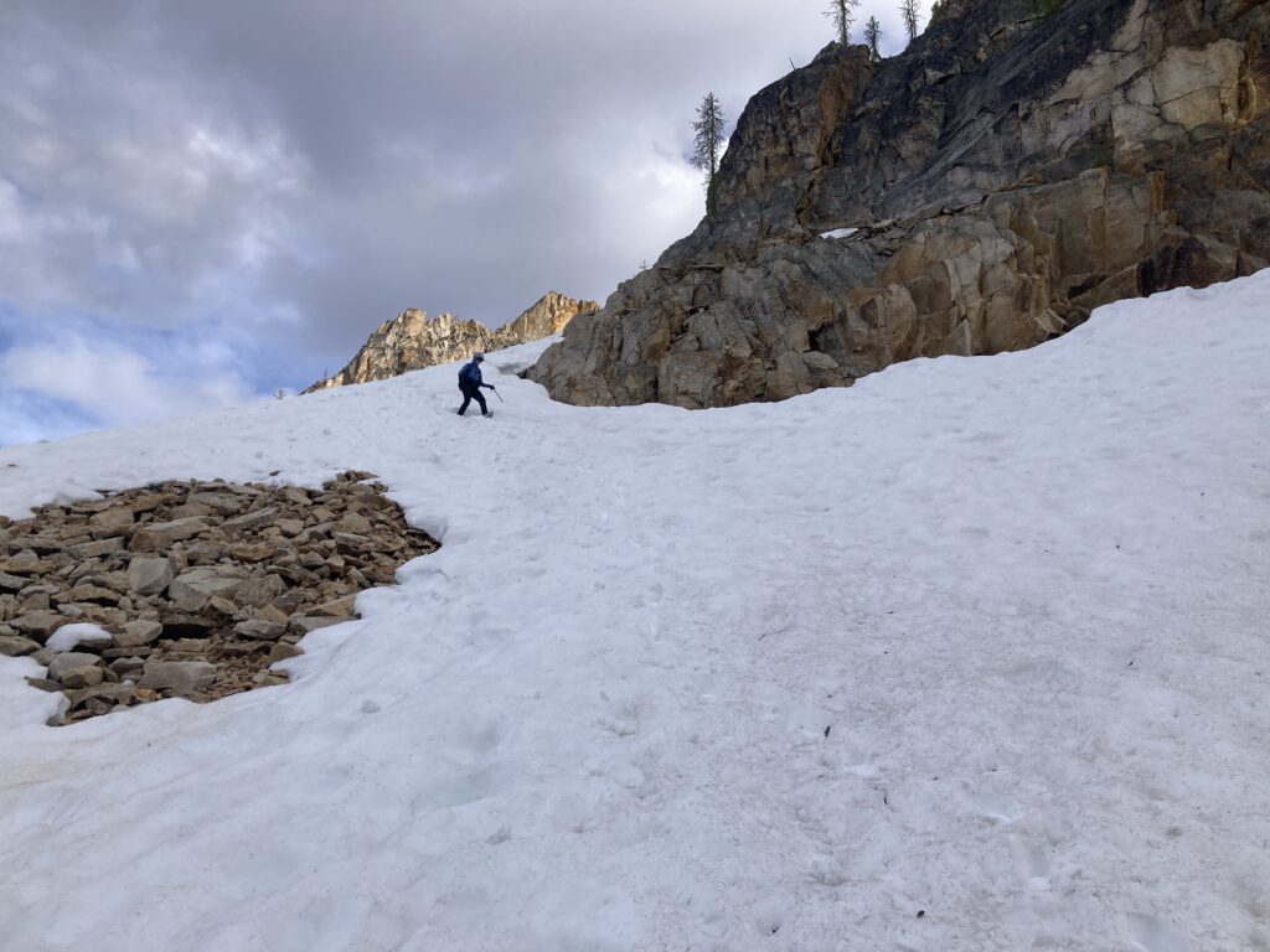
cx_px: 635
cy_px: 476
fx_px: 1027
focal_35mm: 28
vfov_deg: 49.7
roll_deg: -2.3
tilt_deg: +30.4
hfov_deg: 63.4
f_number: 1.8
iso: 20
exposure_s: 1/2088
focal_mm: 3.99
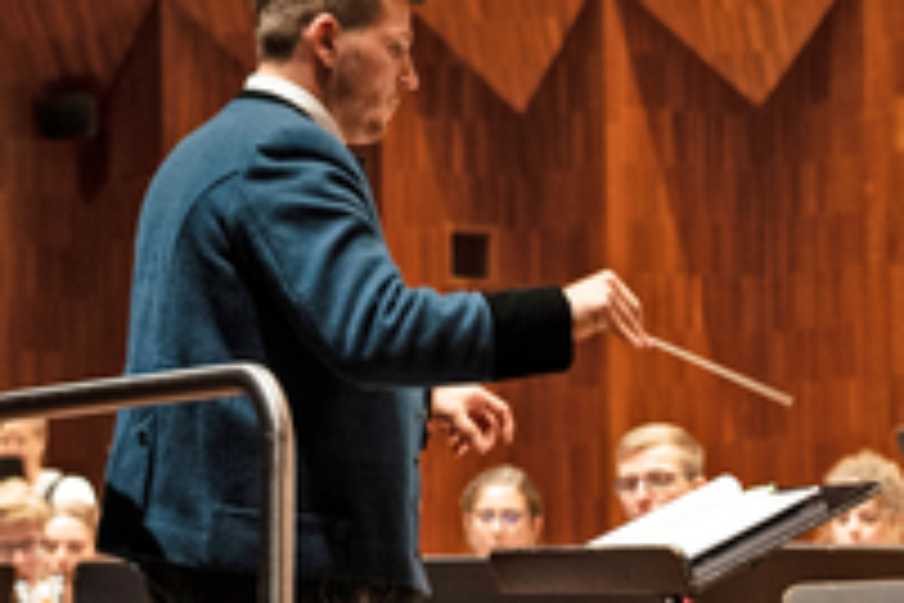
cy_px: 328
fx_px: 3666
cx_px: 832
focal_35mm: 146
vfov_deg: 9.4
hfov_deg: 13.9
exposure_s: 1/320
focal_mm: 49
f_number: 2.8
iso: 1600
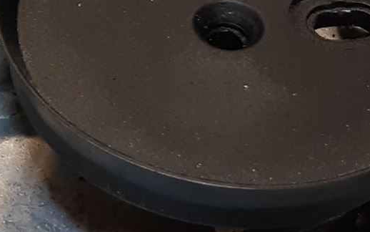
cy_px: 86
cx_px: -99
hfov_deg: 18.0
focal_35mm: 109
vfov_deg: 12.0
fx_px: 1099
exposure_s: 1/100
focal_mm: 3.93
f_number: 1.7
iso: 80
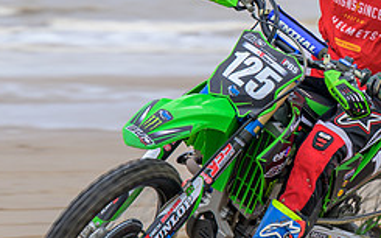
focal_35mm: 358
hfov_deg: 5.9
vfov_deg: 3.7
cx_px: 230
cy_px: 124
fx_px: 3716
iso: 100
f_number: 4
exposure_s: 1/200
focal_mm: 99
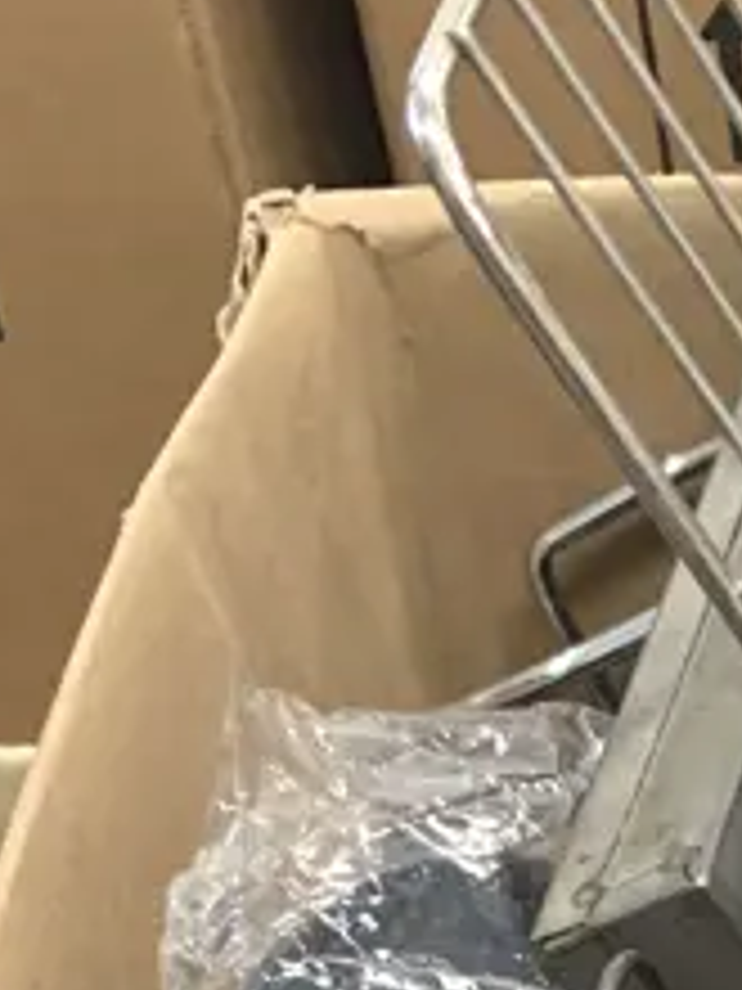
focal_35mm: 121
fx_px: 3458
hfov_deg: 11.4
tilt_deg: -57.7
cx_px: 1304
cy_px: 2160
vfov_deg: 13.3
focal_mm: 4.25
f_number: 1.8
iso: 100
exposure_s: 1/50
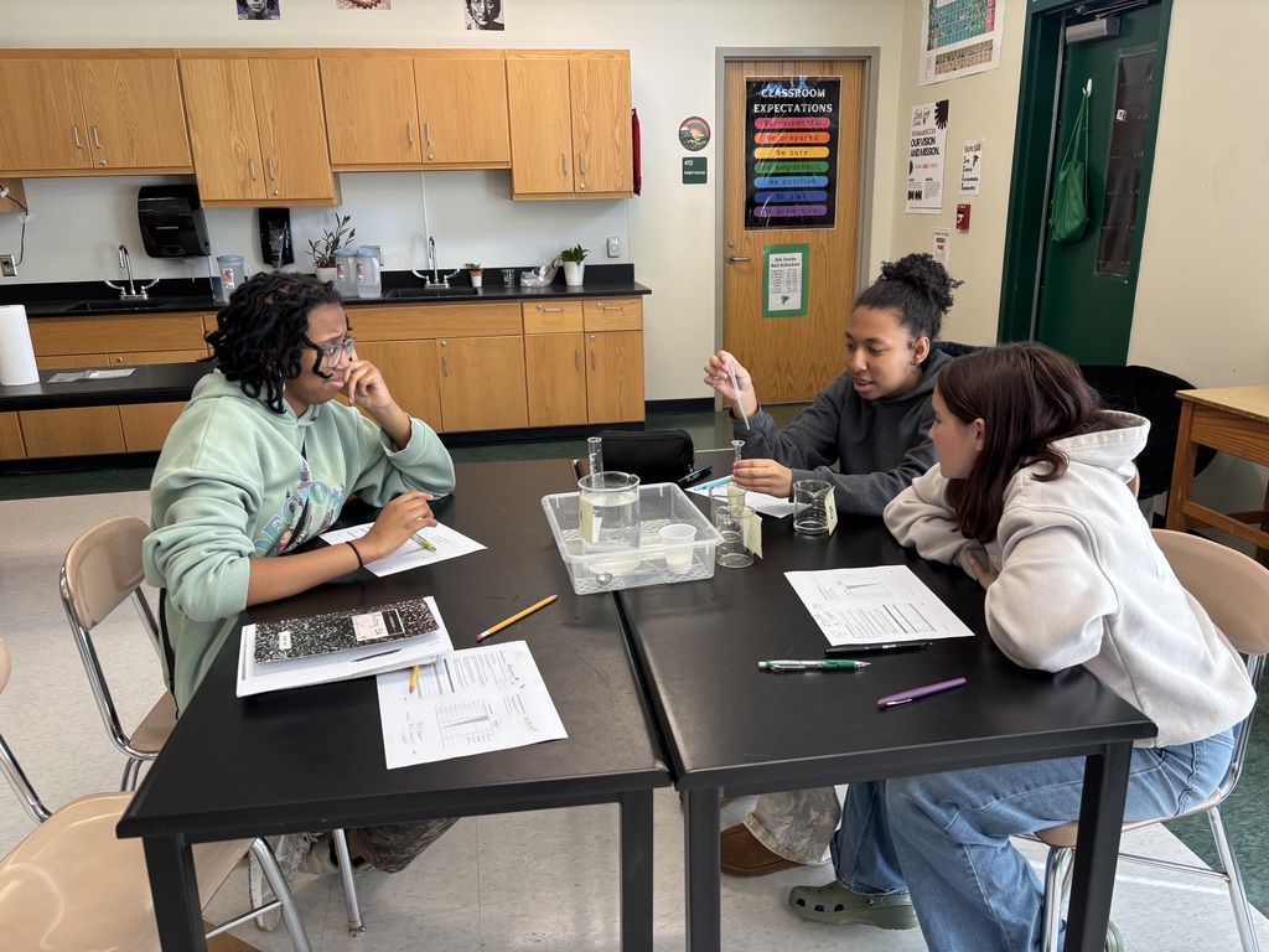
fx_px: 953
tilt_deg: -18.4
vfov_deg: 53.1
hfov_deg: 67.3
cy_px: 476
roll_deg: +0.7
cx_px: 634
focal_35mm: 26
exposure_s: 1/60
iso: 80
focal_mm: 5.96
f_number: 1.6
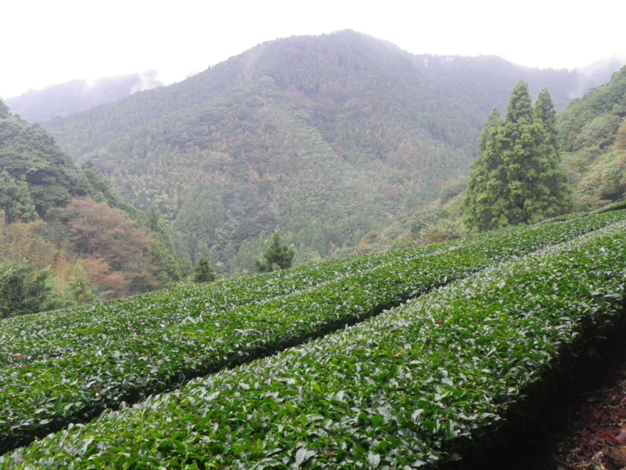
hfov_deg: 52.6
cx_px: 313
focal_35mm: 35
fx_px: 633
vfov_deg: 40.7
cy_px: 235
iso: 200
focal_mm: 6.2
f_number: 3.8
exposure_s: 1/60
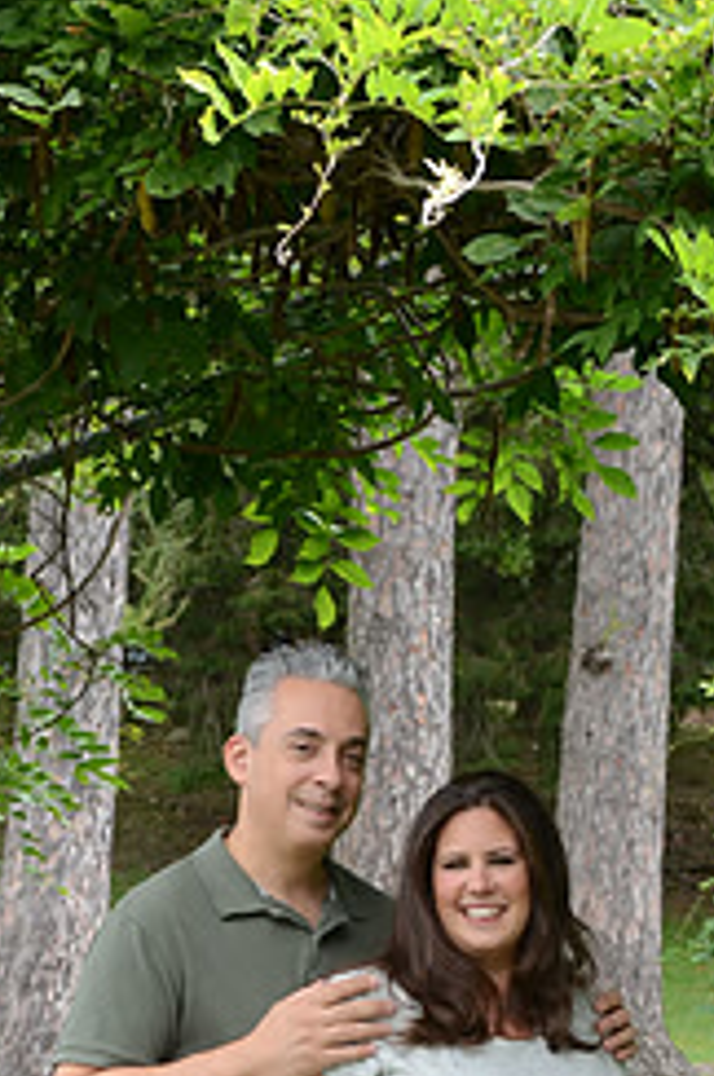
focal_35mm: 114
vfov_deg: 17.7
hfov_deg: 12.0
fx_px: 3401
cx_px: 498
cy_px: 979
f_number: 6.3
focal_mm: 32
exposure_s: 1/160
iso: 500
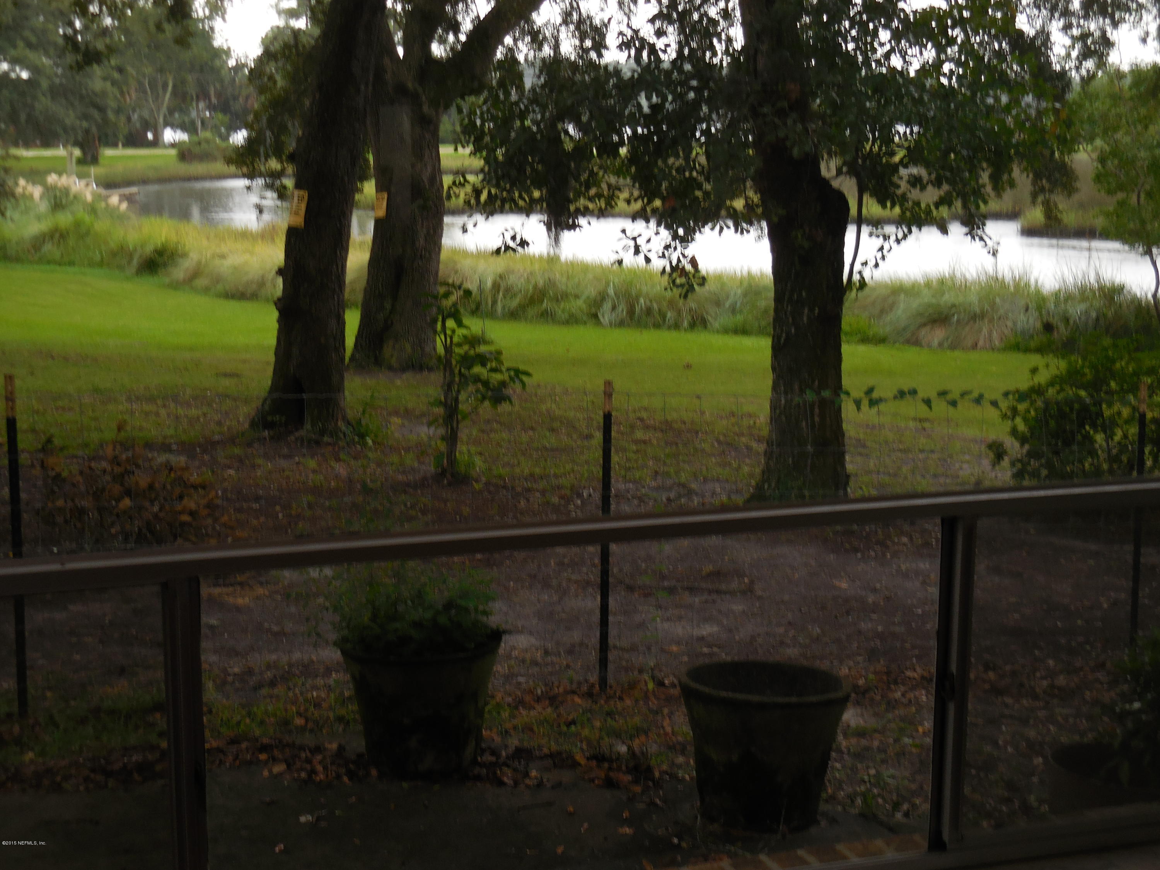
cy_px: 435
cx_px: 580
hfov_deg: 36.8
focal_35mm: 52
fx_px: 1743
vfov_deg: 28.0
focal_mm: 9.4
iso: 125
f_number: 4.3
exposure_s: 1/60
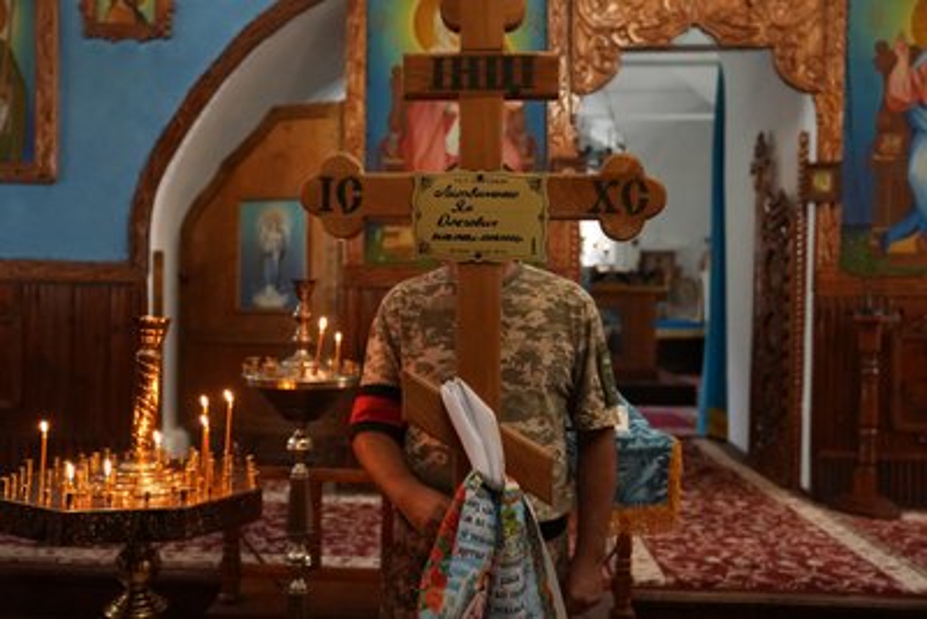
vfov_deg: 42.4
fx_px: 798
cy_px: 310
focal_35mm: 31
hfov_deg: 60.3
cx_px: 464
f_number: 2.8
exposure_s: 1/125
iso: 10000
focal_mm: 31
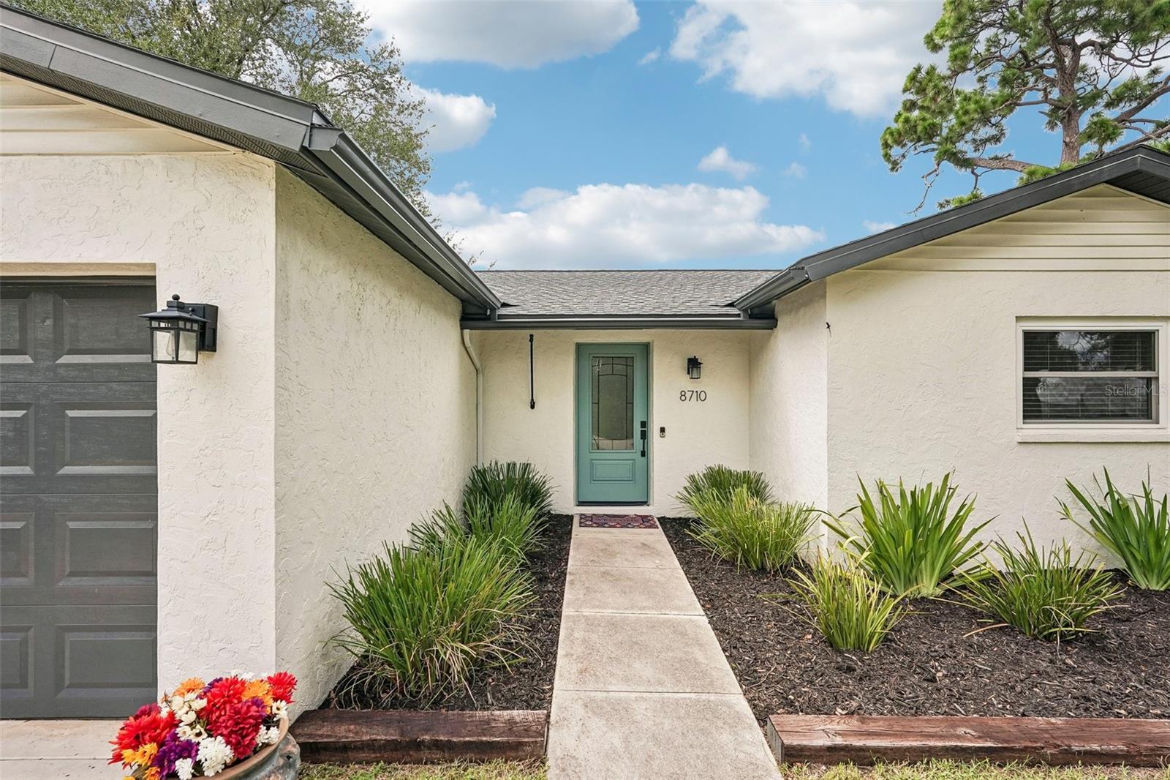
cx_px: 585
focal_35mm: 16
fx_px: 536
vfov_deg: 72.0
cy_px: 390
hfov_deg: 95.0
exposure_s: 1/500
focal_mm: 16.5
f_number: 8
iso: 400
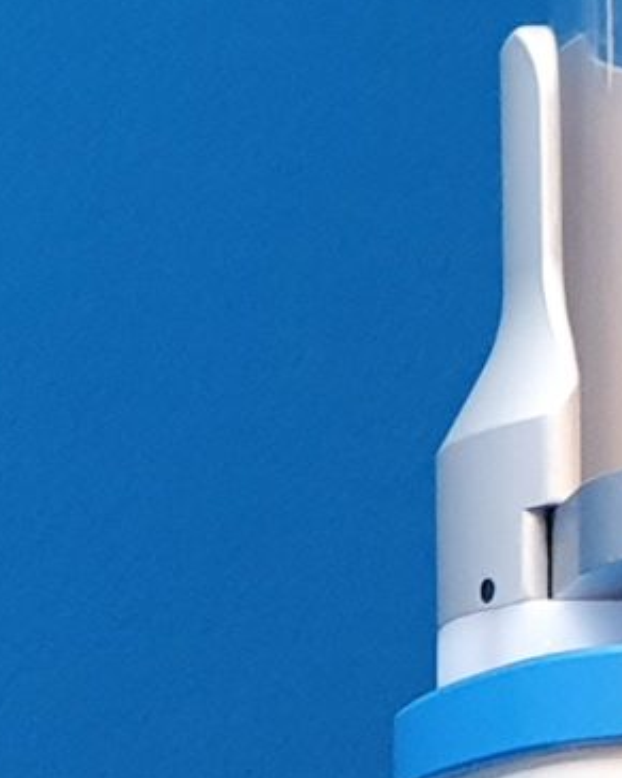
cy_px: 1247
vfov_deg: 10.4
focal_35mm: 178
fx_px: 4096
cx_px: 104
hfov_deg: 8.7
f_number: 2.4
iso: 320
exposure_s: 1/50
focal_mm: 4.3
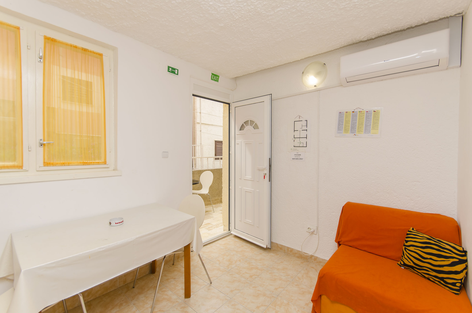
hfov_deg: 100.5
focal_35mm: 15
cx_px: 236
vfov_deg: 77.1
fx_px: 196
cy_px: 156
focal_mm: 10
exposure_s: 1/100
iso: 100
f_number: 6.3
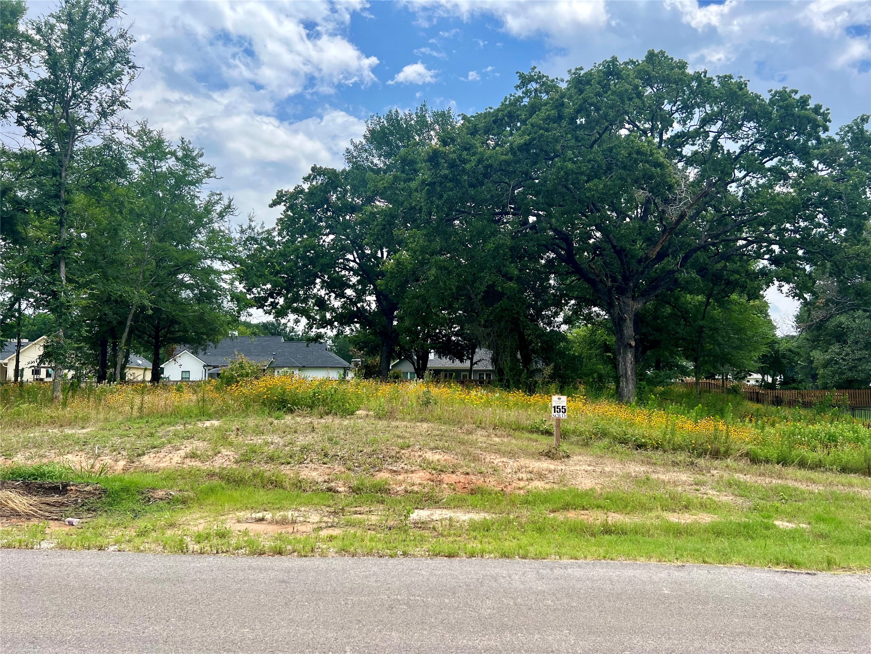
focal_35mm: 26
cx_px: 436
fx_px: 654
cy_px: 327
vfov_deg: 53.1
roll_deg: -0.6
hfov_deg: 67.3
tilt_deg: +6.1
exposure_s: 1/3077
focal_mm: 5.7
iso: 50
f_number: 1.5
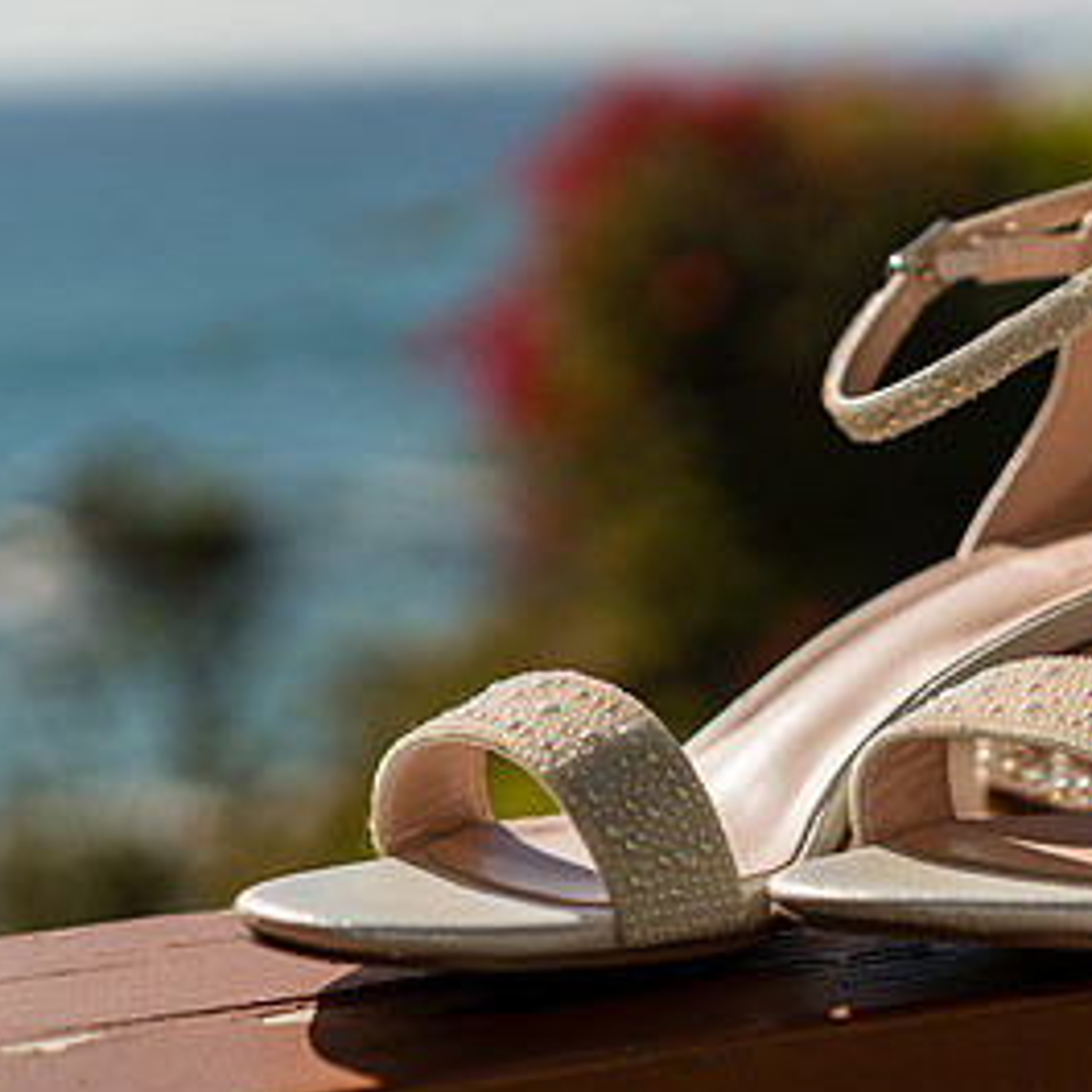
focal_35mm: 93
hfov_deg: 18.1
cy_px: 459
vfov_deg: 18.7
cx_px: 1162
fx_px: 3319
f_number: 3.5
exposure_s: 1/3200
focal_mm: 50
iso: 100
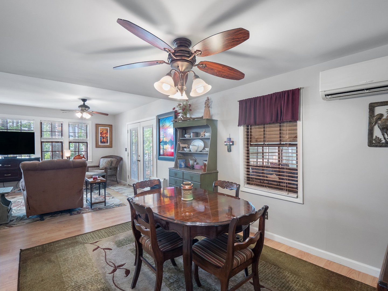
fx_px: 179
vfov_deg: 78.1
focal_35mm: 16
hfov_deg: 94.5
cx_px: 194
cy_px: 146
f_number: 5.6
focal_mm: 8
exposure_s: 1/6
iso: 400
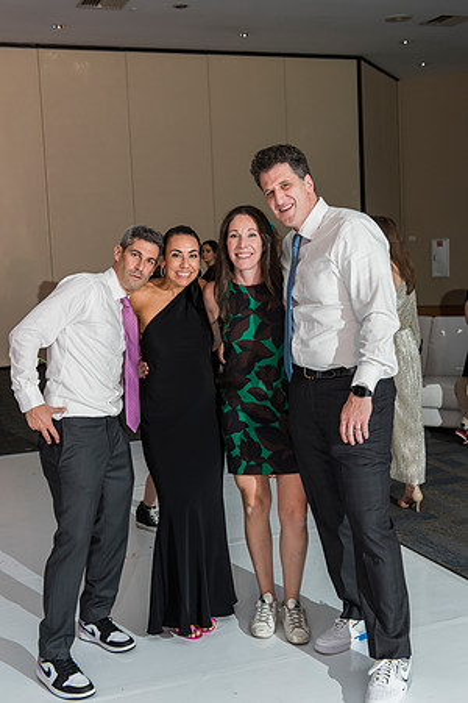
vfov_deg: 43.6
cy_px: 352
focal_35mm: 45
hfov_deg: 29.9
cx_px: 234
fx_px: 877
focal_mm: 45
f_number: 5
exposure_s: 1/100
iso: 800
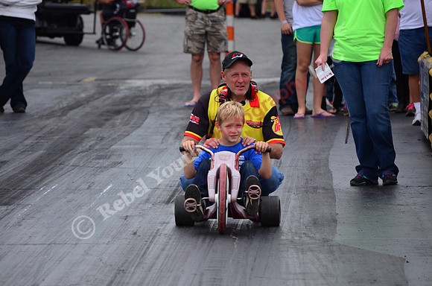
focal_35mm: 300
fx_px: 3592
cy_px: 143
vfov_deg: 4.6
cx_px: 216
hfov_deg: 6.9
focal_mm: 200
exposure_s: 1/2000
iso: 1000
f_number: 5.6
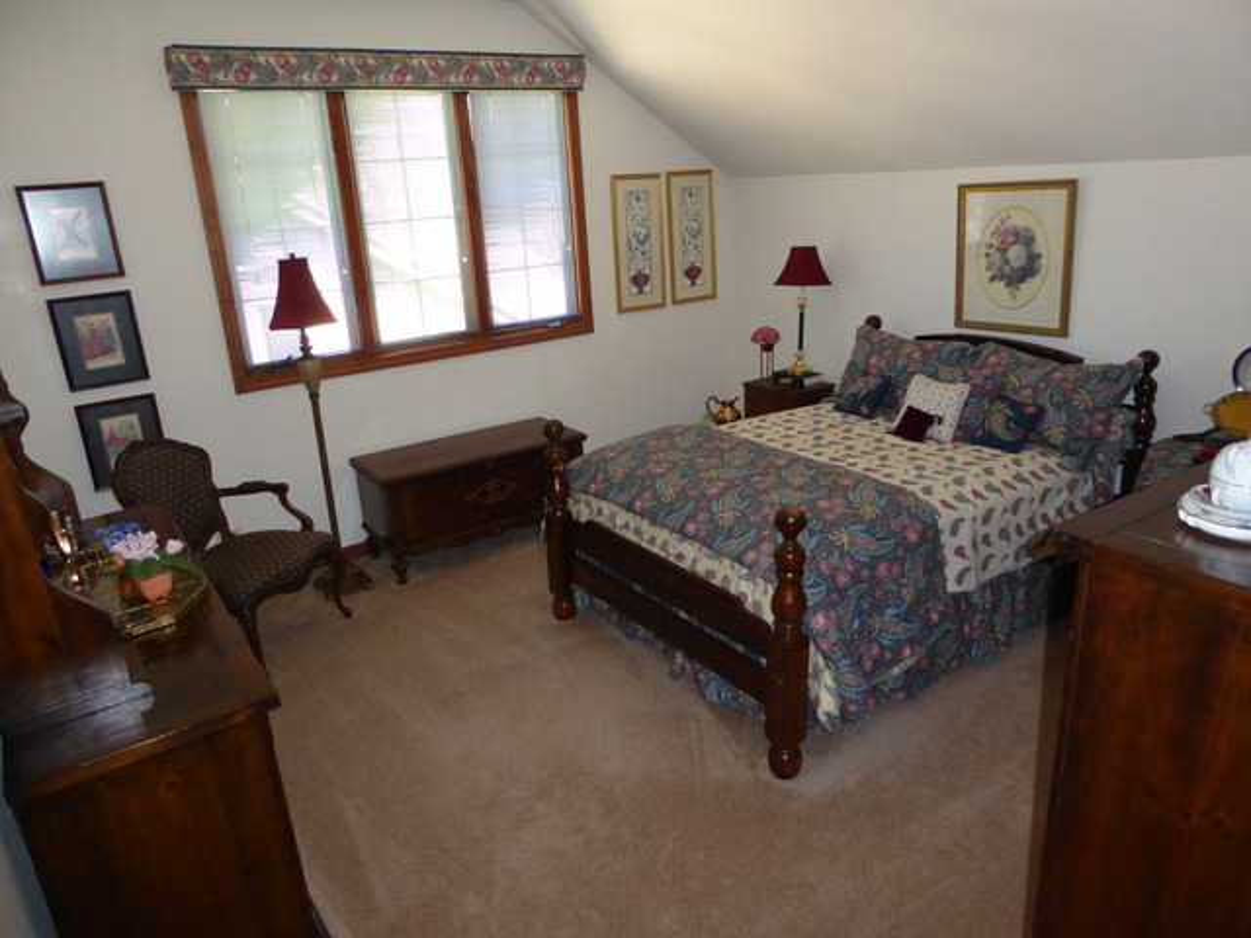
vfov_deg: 54.9
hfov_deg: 69.4
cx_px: 626
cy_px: 469
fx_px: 903
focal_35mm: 25
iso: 640
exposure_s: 1/60
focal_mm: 4.3
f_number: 3.3
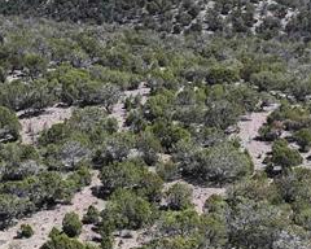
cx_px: -127
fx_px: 920
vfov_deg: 14.9
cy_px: 286
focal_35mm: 100
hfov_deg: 17.6
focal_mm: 12.29
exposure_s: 1/1600
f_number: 2.8
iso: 100
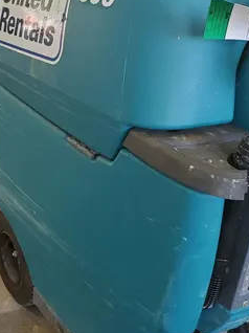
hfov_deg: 24.3
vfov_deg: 32.2
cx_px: 96
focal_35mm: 60
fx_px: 576
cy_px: 176
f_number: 2.4
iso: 200
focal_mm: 4.3
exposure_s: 1/120
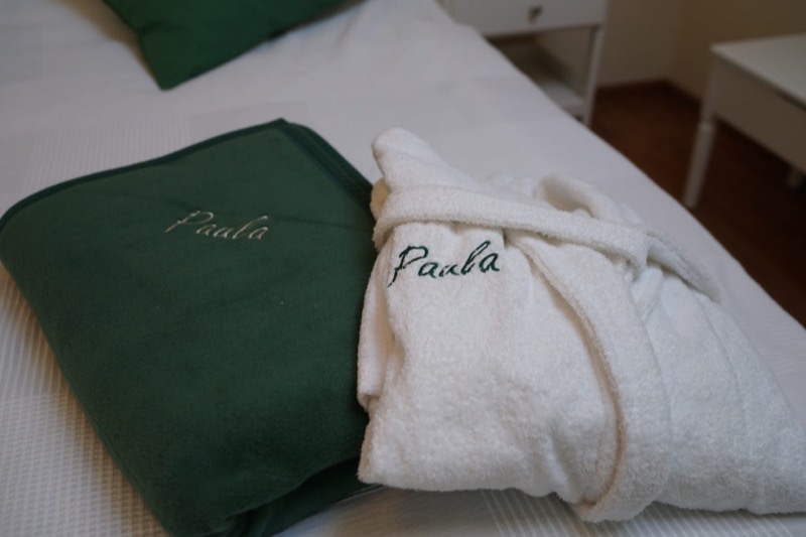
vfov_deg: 37.8
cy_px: 268
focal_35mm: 35
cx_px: 403
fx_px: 783
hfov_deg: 54.4
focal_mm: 35
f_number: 3.2
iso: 200
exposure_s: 1/100
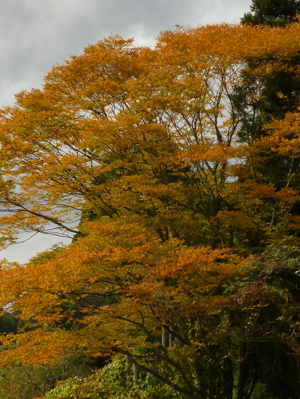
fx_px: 1282
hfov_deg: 13.3
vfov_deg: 17.7
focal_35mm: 111
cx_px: 128
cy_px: 216
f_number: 4.6
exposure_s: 1/640
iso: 160
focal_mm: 9.7
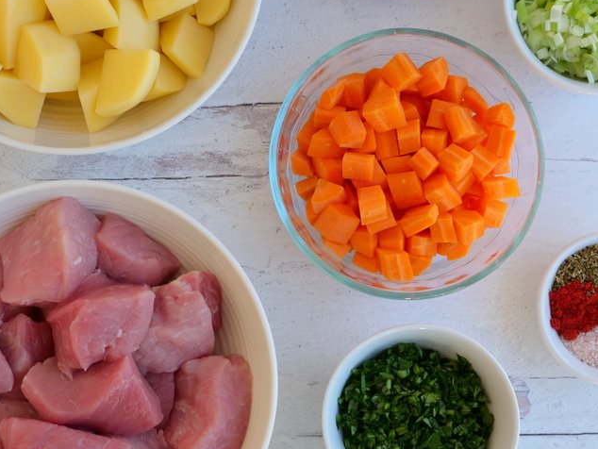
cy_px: 172
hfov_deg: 22.3
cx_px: 156
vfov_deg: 17.0
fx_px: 1504
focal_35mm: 87
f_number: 4
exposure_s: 1/160
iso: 200
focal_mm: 23
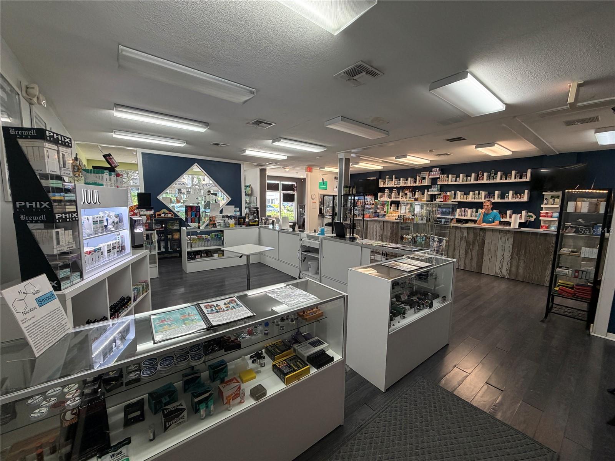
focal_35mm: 14
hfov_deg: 102.1
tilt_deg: -5.8
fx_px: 249
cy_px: 230
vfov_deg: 85.7
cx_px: 308
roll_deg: -1.8
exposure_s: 1/60
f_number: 2.2
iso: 200
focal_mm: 2.22
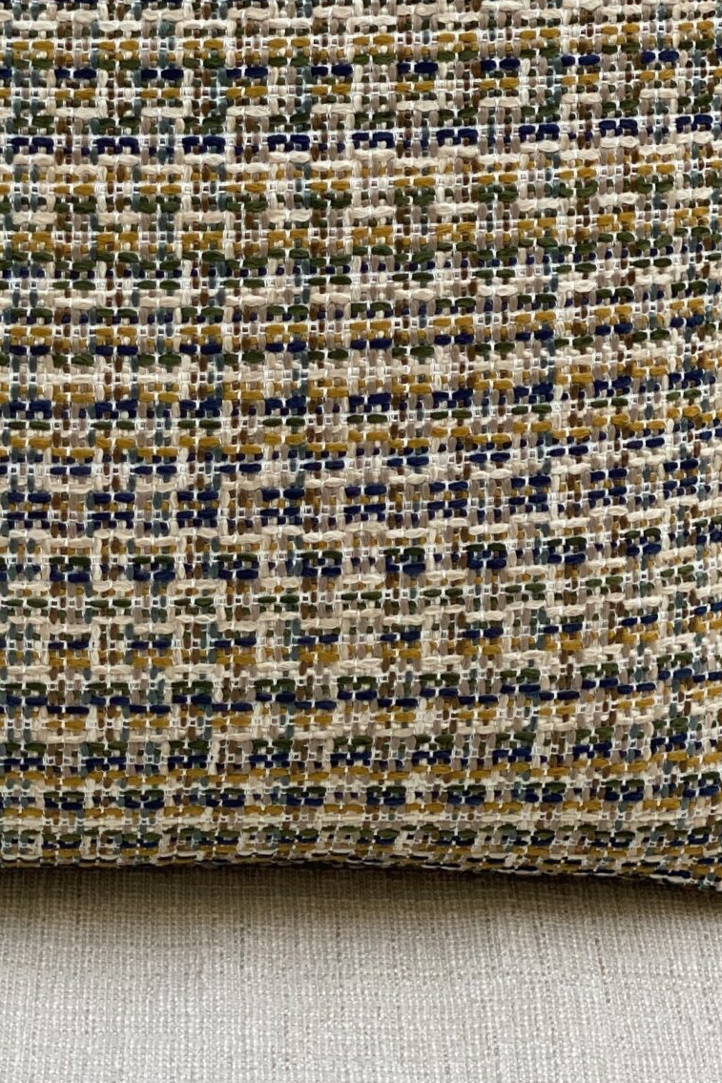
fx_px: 3669
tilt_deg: -22.7
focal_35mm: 122
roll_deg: +0.0
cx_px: 89
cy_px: 219
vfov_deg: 16.7
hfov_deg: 11.2
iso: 50
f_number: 2
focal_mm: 6
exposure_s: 1/122
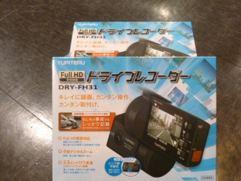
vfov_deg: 33.6
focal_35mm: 43
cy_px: 96
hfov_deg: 43.8
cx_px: 129
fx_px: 299
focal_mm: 6.8
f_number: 3.2
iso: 320
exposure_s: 1/60
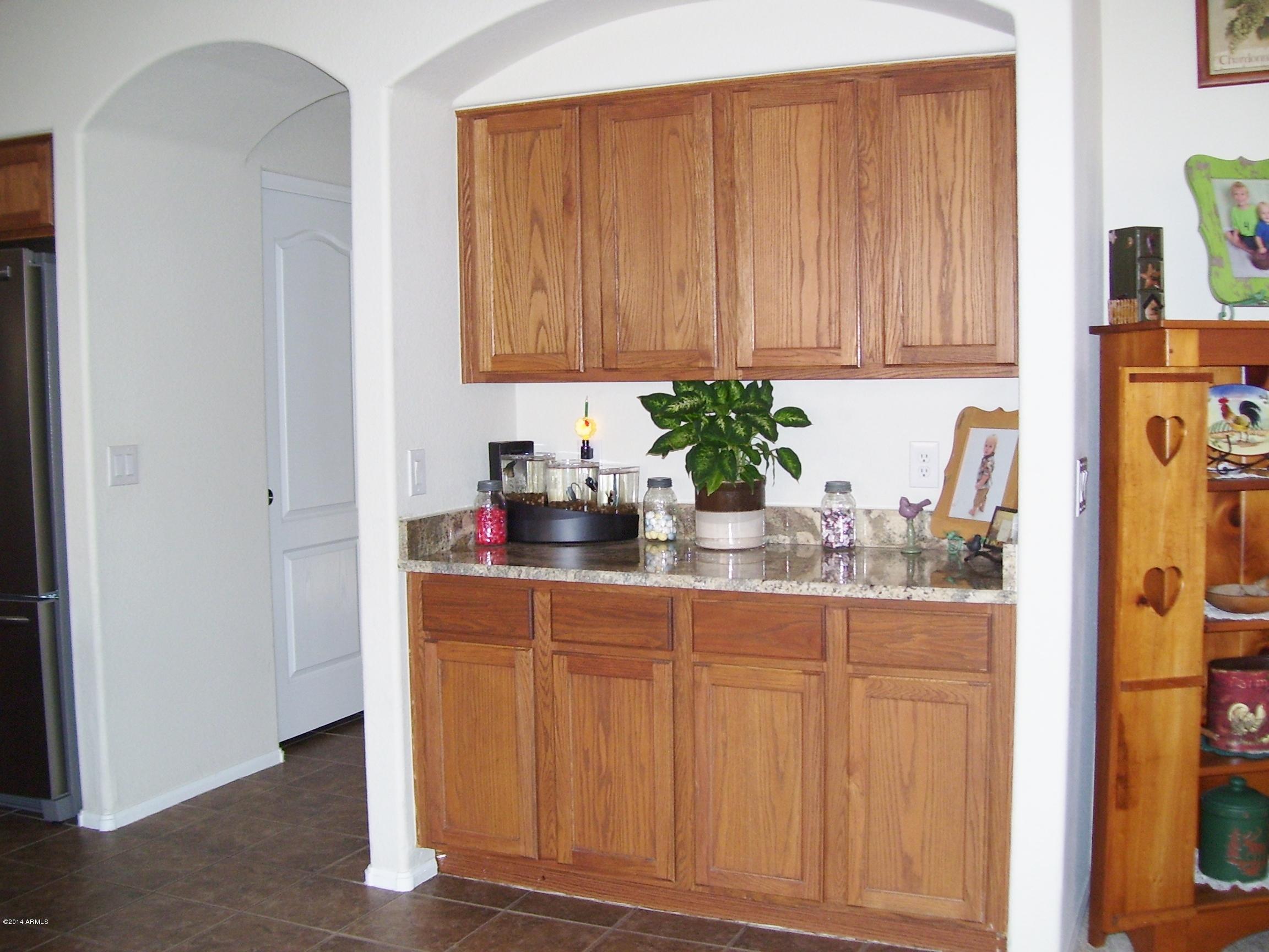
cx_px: 634
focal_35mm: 36
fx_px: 1320
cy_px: 476
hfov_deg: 51.4
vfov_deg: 39.7
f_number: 2.7
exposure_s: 1/60
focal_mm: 6
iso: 80
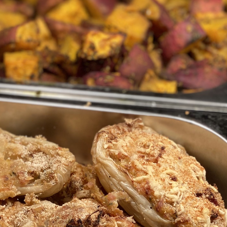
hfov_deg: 13.3
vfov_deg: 13.4
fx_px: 964
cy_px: 162
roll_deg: +0.0
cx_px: 27
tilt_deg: -39.3
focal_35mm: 130
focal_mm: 6
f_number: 2
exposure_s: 1/100
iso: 25
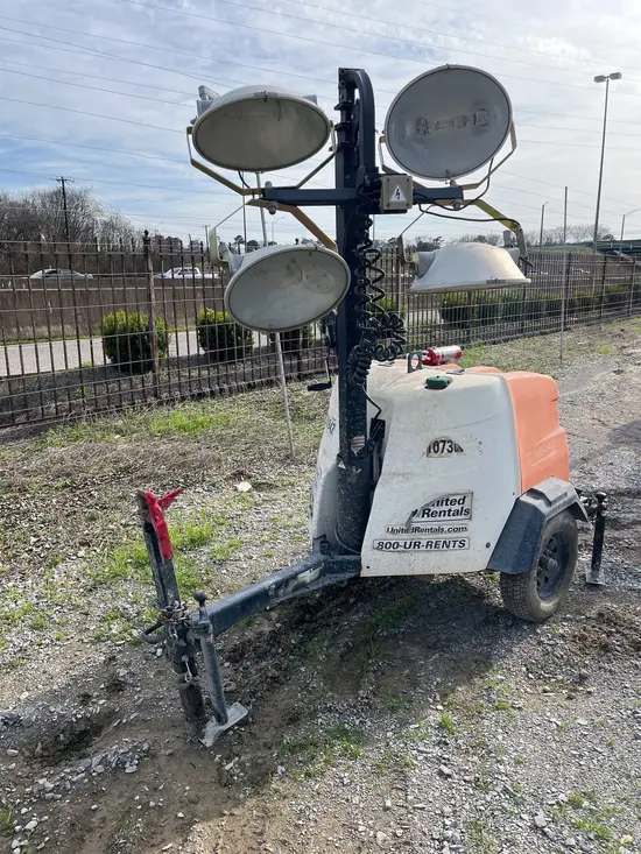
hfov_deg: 53.1
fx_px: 642
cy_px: 427
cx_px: 320
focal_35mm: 26
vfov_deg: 67.3
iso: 50
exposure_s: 1/2101
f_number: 1.6
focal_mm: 5.1
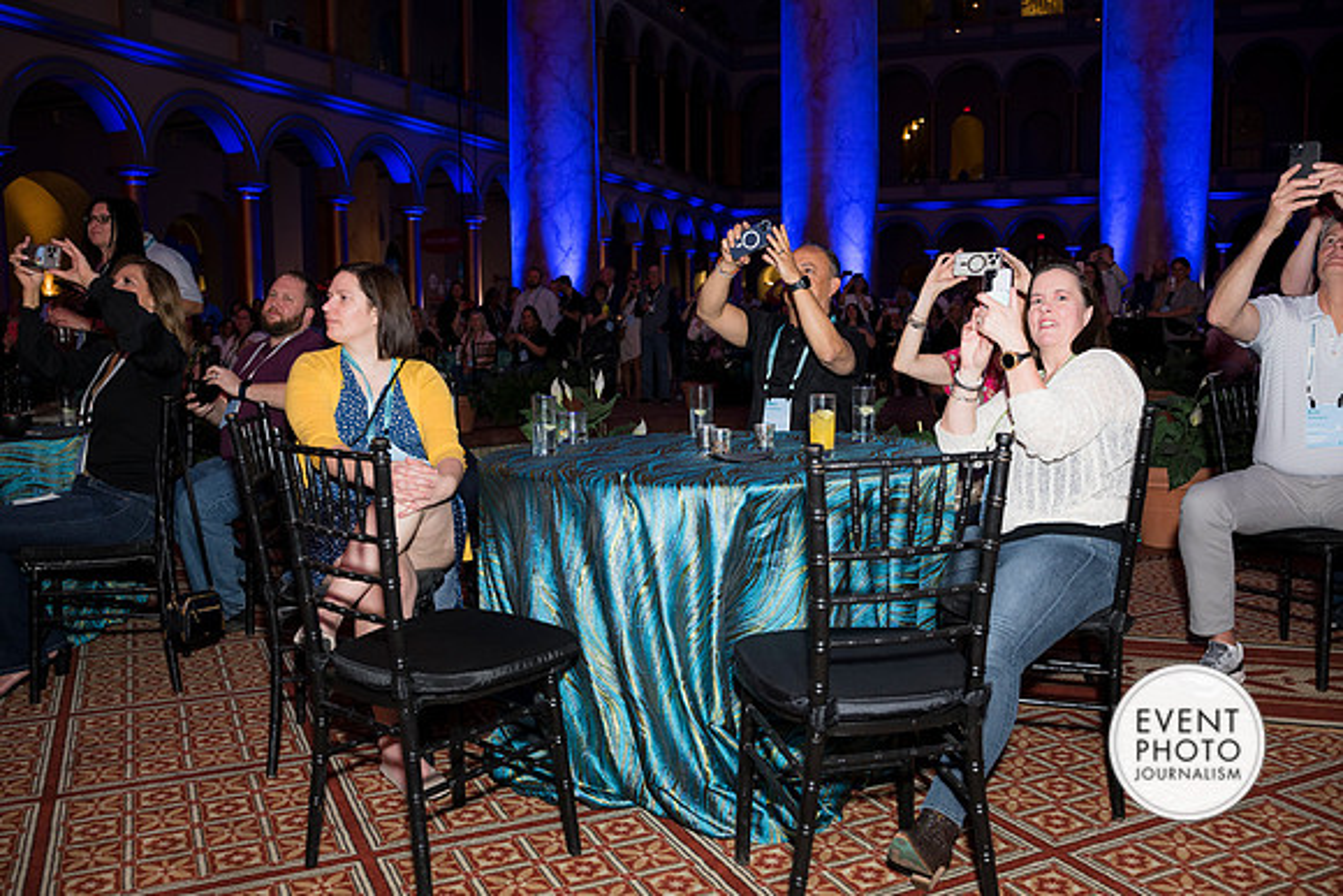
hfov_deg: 63.0
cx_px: 672
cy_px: 448
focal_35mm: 29
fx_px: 1095
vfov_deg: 44.5
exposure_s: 1/100
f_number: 4
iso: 800
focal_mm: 28
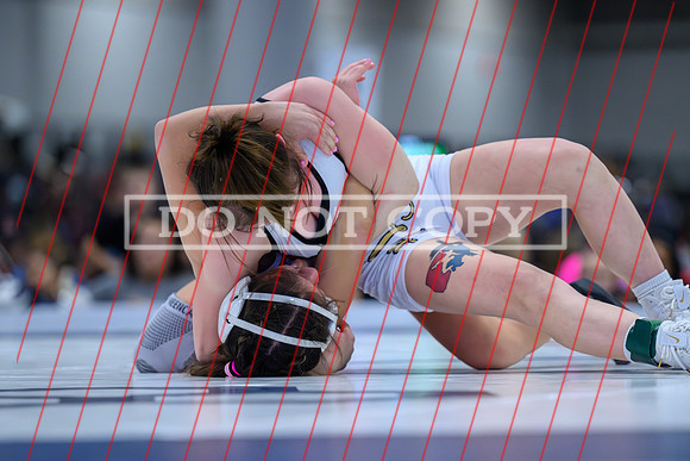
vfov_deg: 6.5
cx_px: 348
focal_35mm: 212
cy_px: 304
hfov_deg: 9.7
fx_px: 4071
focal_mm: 155
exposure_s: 1/800
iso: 6400
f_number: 2.8
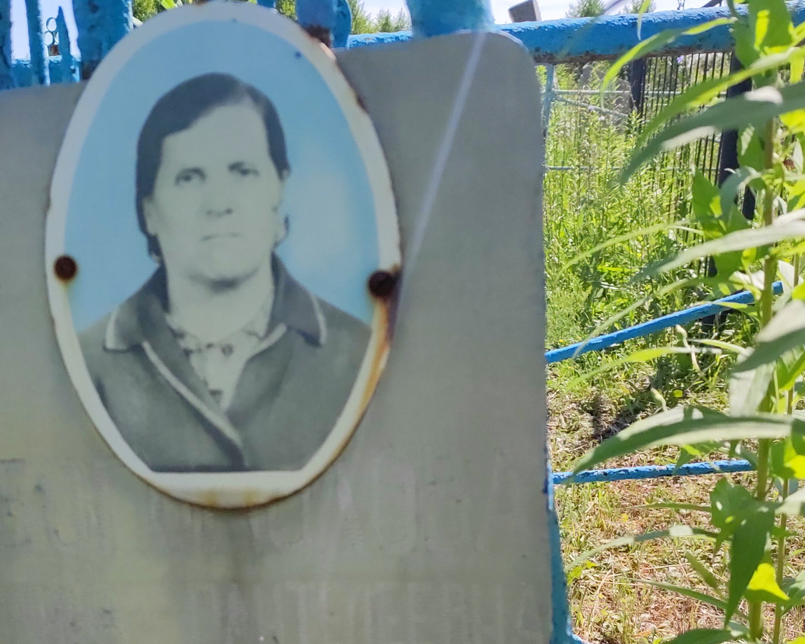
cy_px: 432
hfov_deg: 45.9
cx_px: 245
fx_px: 929
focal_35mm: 39
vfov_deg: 37.8
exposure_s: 1/5000
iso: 400
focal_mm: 4.7
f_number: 1.79
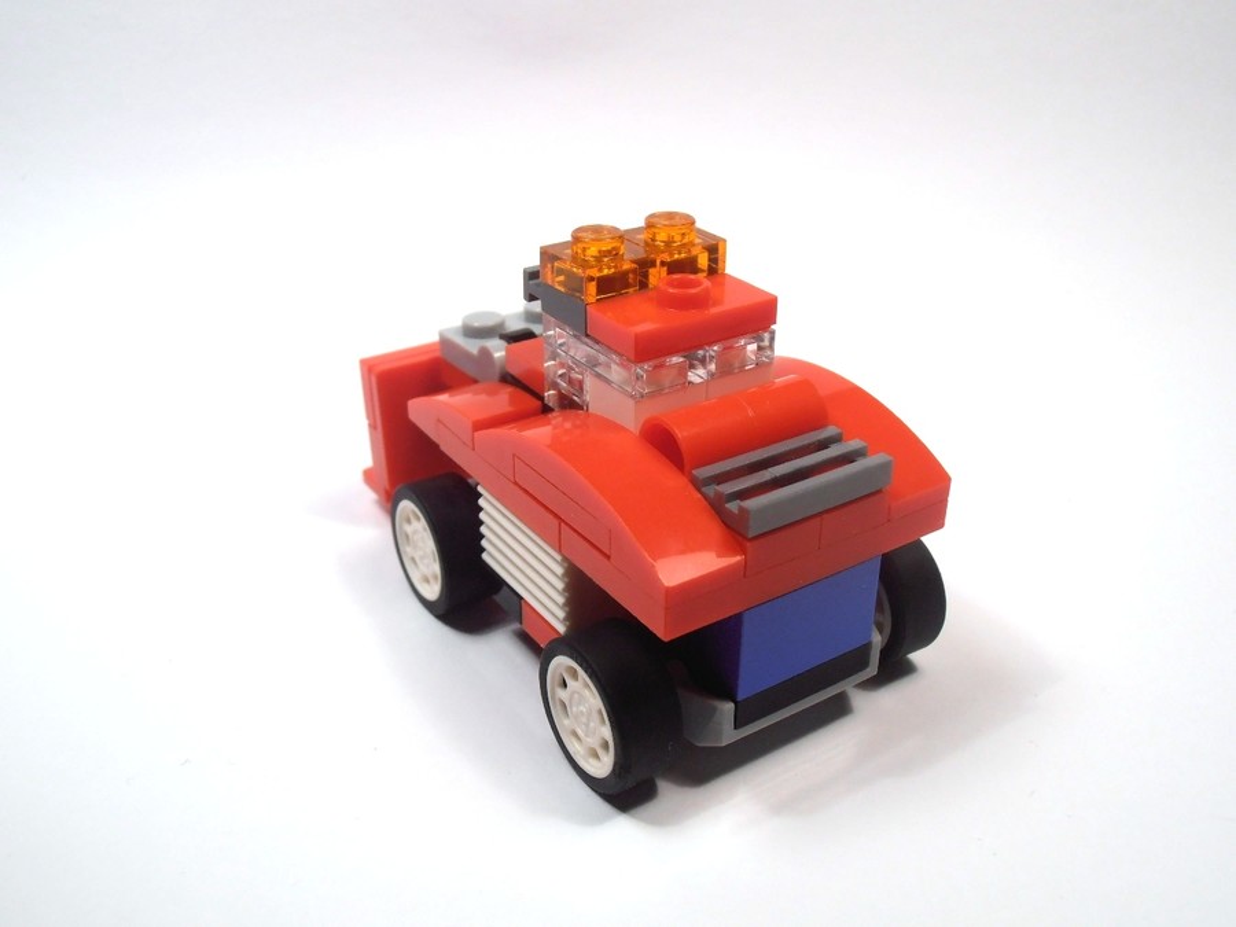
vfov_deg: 38.7
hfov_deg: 50.1
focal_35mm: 37
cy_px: 464
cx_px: 618
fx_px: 1321
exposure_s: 1/60
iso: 80
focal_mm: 6.61
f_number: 3.9
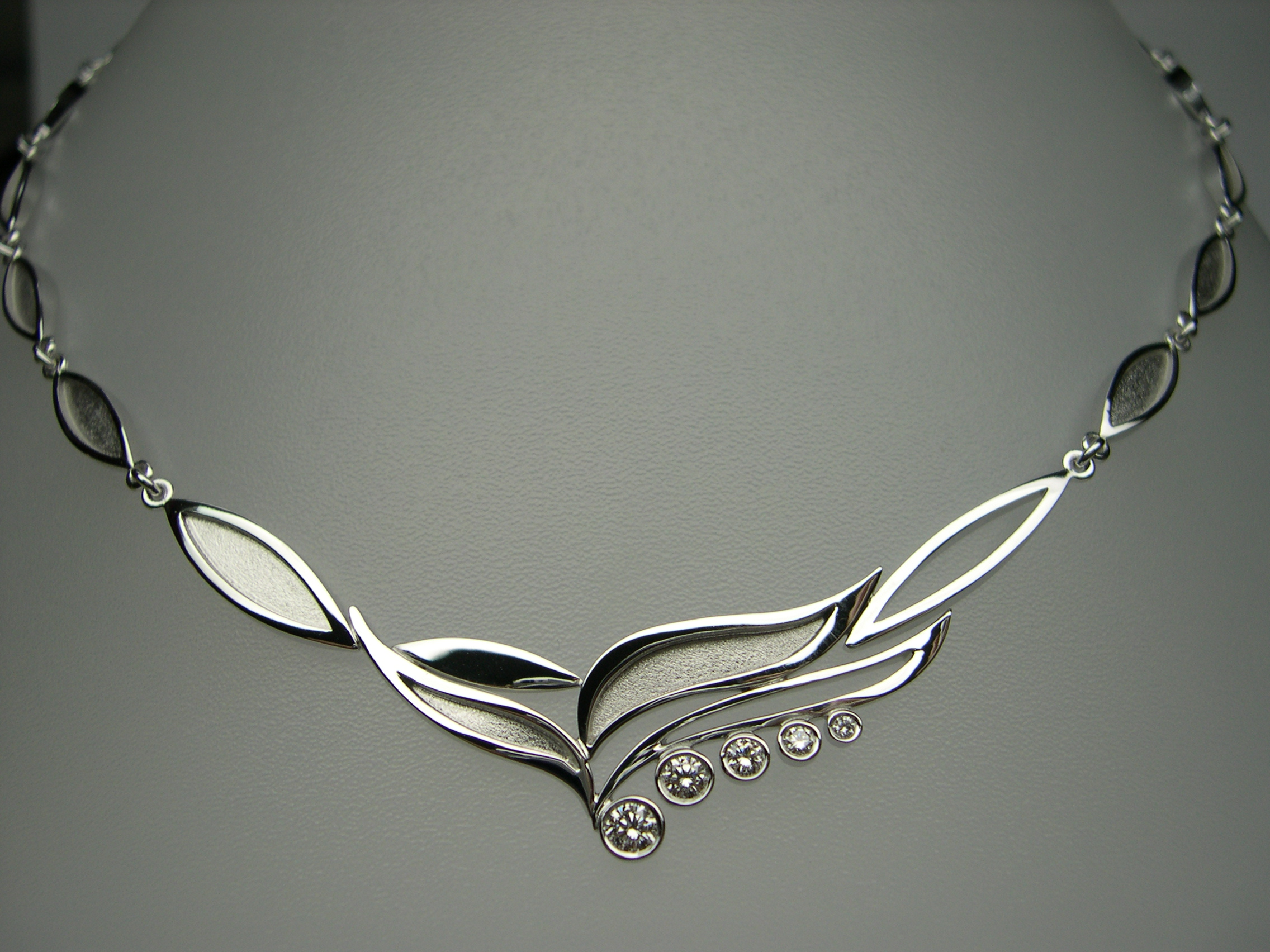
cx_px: 635
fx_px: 1394
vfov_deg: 37.7
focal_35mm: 38
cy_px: 476
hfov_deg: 49.0
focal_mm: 8
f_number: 2.8
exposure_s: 1/320
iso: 100
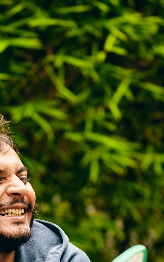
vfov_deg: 11.7
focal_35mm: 178
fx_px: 1273
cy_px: 241
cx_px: 39
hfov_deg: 7.4
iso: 64
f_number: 1.8
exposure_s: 1/640
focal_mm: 50
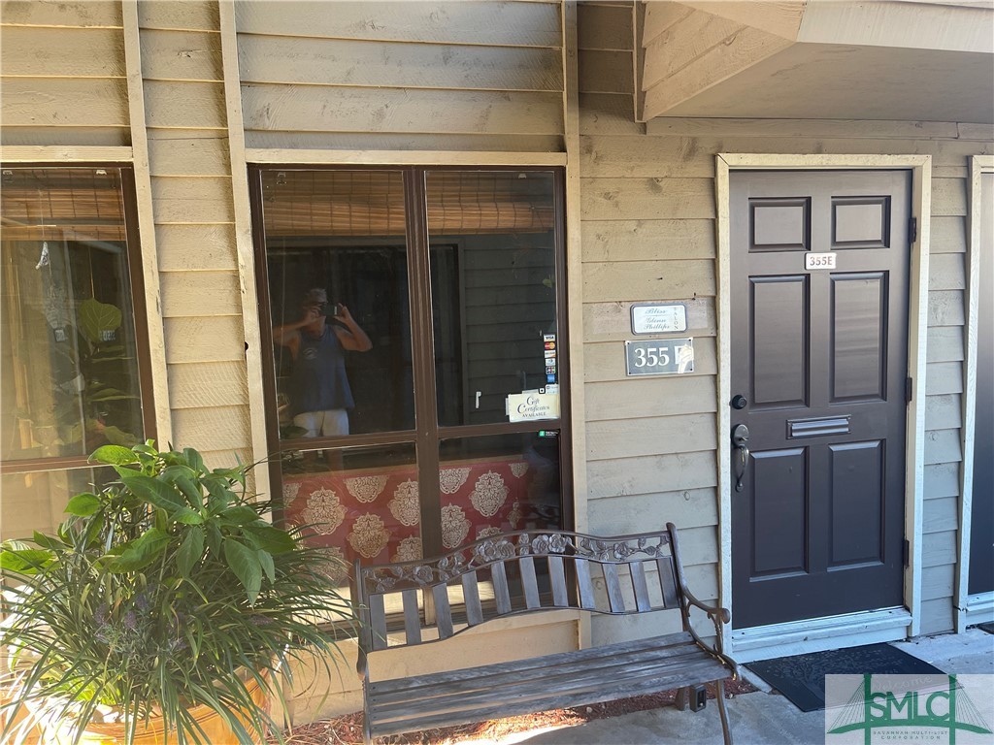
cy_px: 372
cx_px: 497
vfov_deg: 53.1
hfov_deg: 67.3
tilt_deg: -6.0
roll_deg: +2.7
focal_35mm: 26
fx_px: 747
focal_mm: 5.1
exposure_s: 1/121
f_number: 1.6
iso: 80
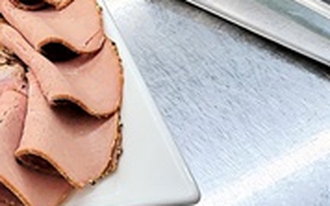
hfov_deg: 12.2
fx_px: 1393
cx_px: -304
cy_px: -145
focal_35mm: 155
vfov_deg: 8.2
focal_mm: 5.4
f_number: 1.8
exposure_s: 1/120
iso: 125
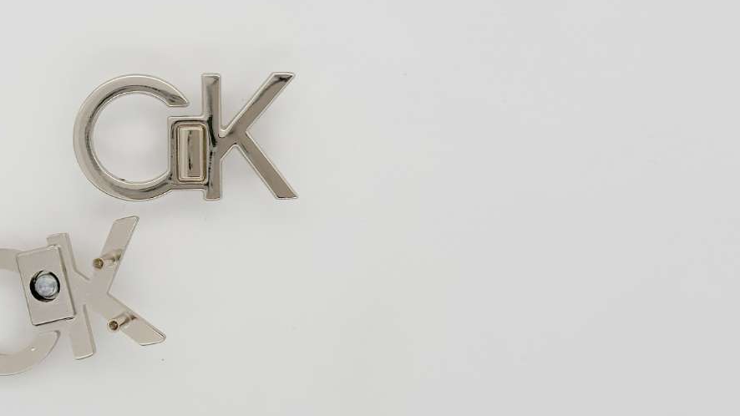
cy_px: 175
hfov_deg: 24.8
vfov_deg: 14.2
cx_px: 193
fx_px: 1668
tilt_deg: -86.2
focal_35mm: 85
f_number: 1.78
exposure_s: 1/2732
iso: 64
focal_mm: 6.86
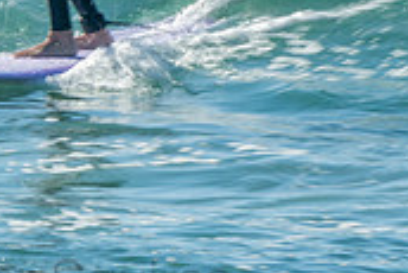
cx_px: 47
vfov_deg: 0.9
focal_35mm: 1570
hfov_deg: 1.3
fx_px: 17808
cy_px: -113
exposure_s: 1/30
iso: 100
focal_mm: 310
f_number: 25
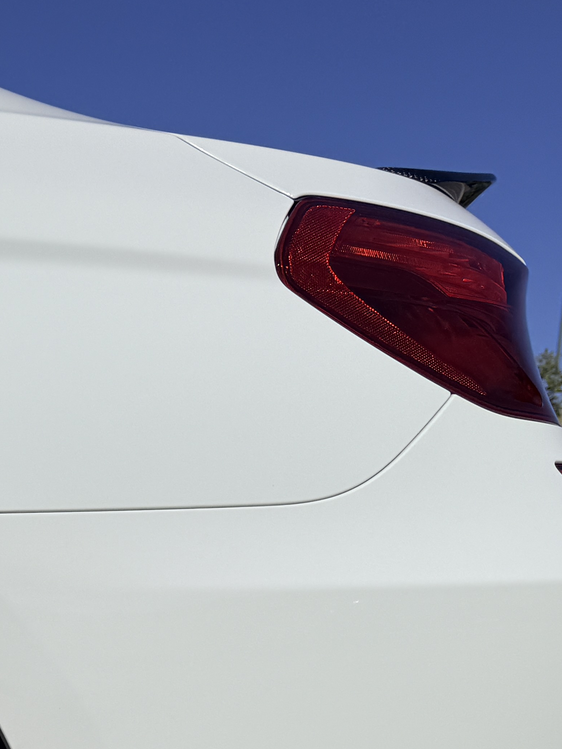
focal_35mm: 66
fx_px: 1429
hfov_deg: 19.2
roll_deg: -3.1
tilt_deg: -5.4
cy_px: 765
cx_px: -300
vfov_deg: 27.5
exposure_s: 1/14286
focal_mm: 6.76
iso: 80
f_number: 1.78
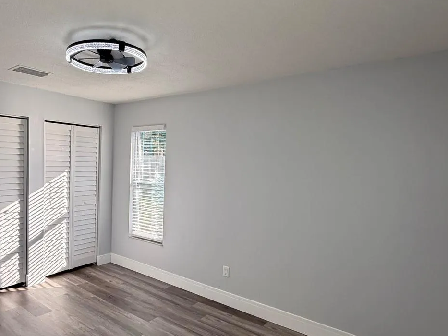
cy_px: 174
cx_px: 147
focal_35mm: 24
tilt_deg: -3.3
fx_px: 311
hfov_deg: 69.4
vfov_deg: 56.8
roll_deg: -1.2
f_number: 2.2
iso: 40
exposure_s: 1/126
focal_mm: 2.22
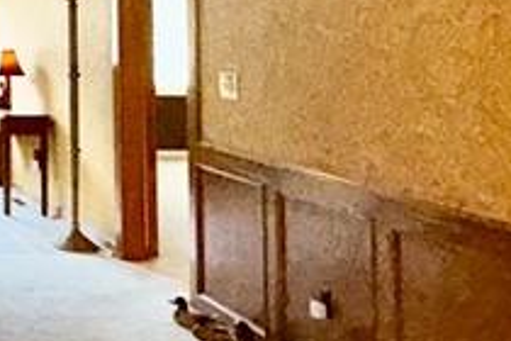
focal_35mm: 71
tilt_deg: +0.9
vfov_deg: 18.7
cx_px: -375
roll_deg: +0.8
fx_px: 1008
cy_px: 7
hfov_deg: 20.9
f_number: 2.2
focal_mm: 2.22
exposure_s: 1/60
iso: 200
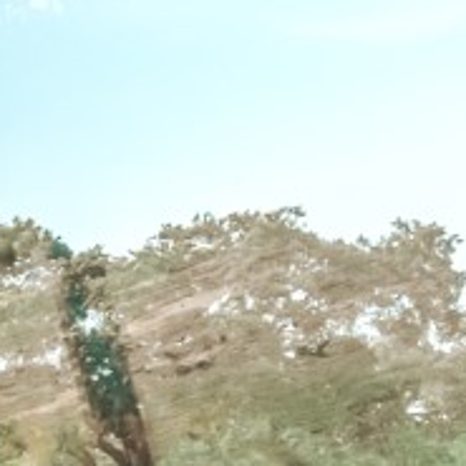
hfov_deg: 9.0
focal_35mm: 164
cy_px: 670
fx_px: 2498
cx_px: -834
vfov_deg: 10.3
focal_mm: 20.5
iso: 320
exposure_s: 1/1000
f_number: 5
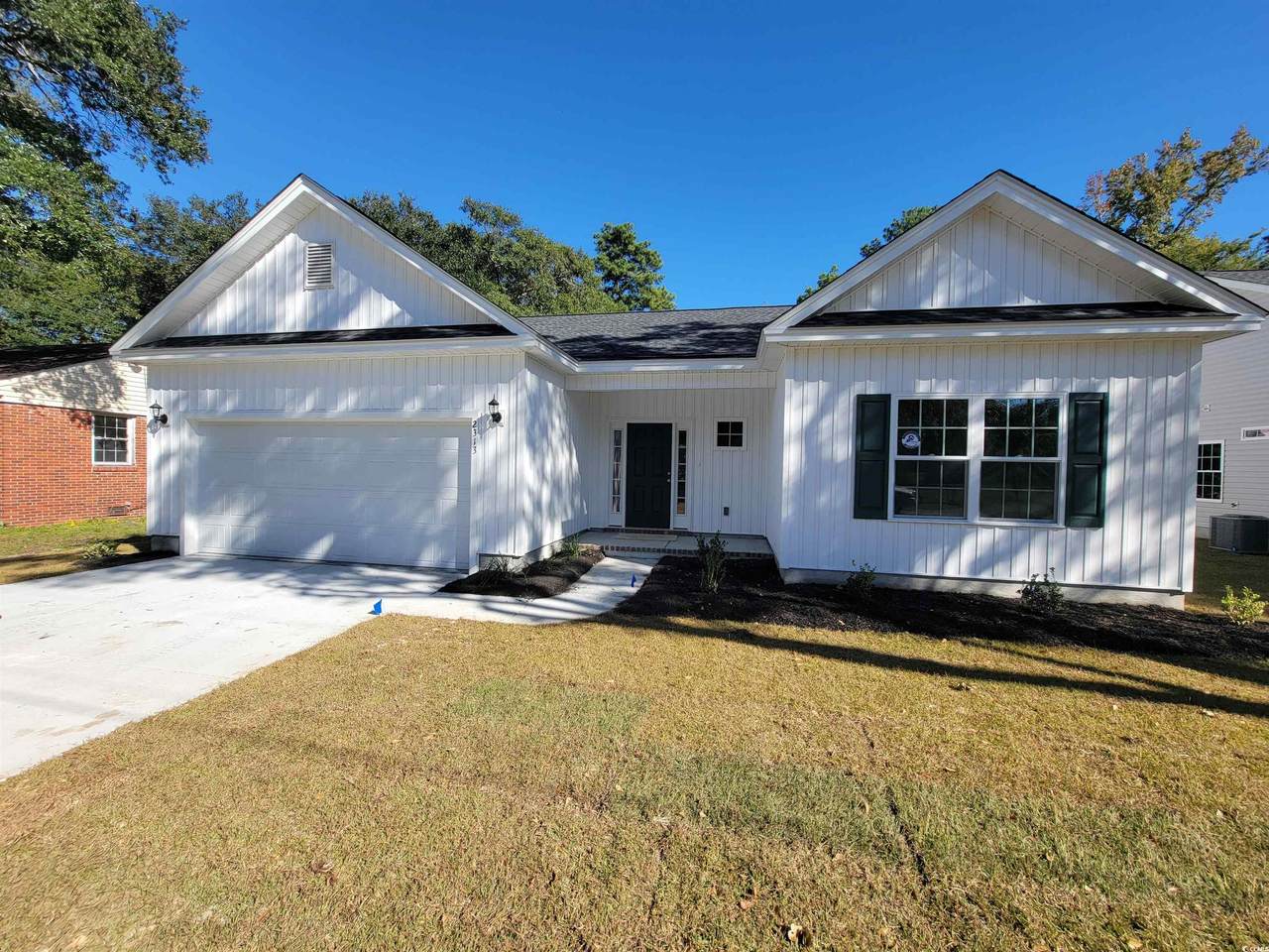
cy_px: 476
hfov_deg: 106.2
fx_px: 477
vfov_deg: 89.9
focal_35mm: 13
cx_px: 634
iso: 50
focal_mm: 2.2
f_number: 2.2
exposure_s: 1/1245
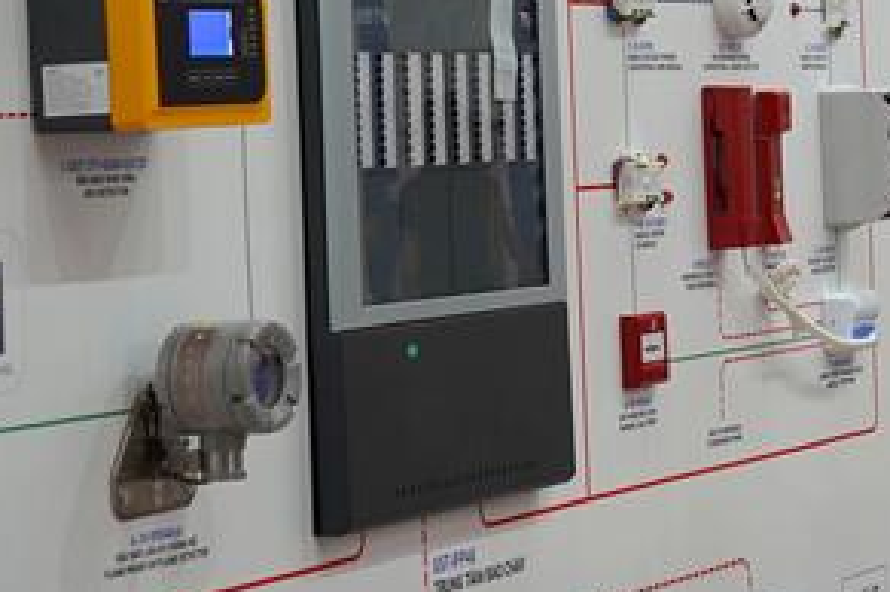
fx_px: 3655
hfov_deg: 13.5
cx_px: 1055
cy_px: 102
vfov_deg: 9.2
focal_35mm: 148
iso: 320
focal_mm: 36
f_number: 4
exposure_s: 1/160
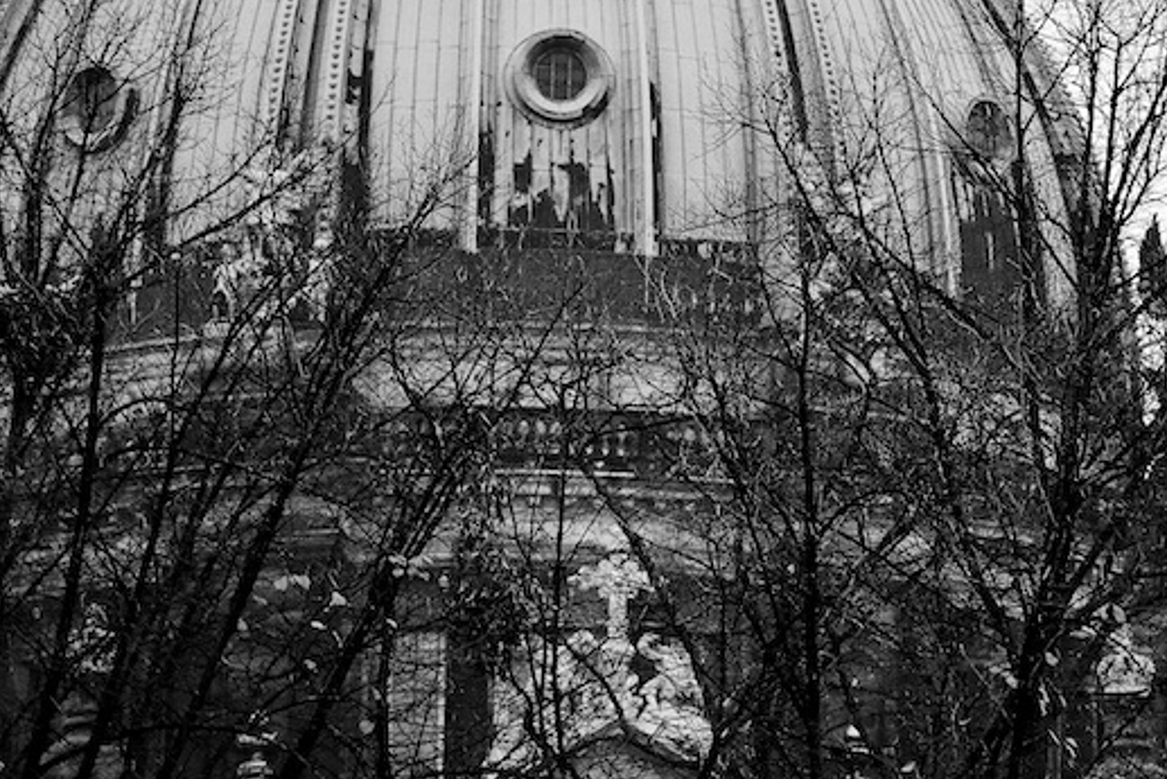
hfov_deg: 7.9
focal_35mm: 260
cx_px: 1266
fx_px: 8430
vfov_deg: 5.3
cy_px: -27
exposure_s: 1/160
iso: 125
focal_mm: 75
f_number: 3.5
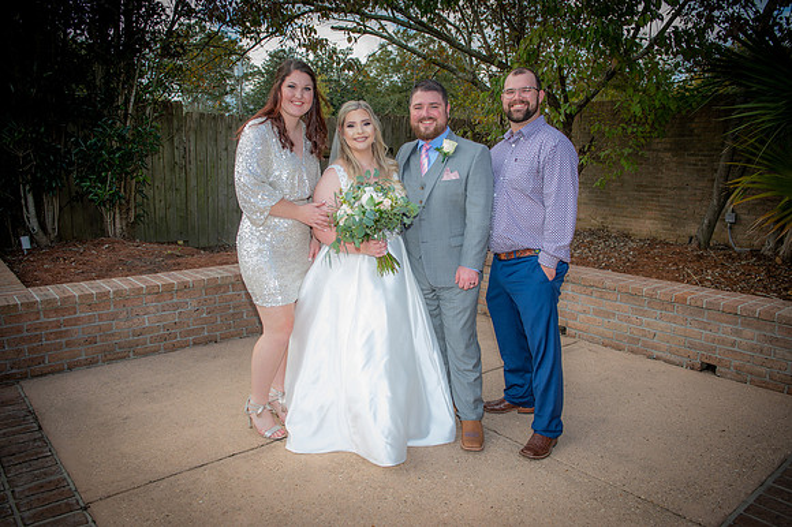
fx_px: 594
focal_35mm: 27
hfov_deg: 67.4
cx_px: 396
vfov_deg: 47.9
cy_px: 264
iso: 50
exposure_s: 1/125
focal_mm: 27
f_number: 5
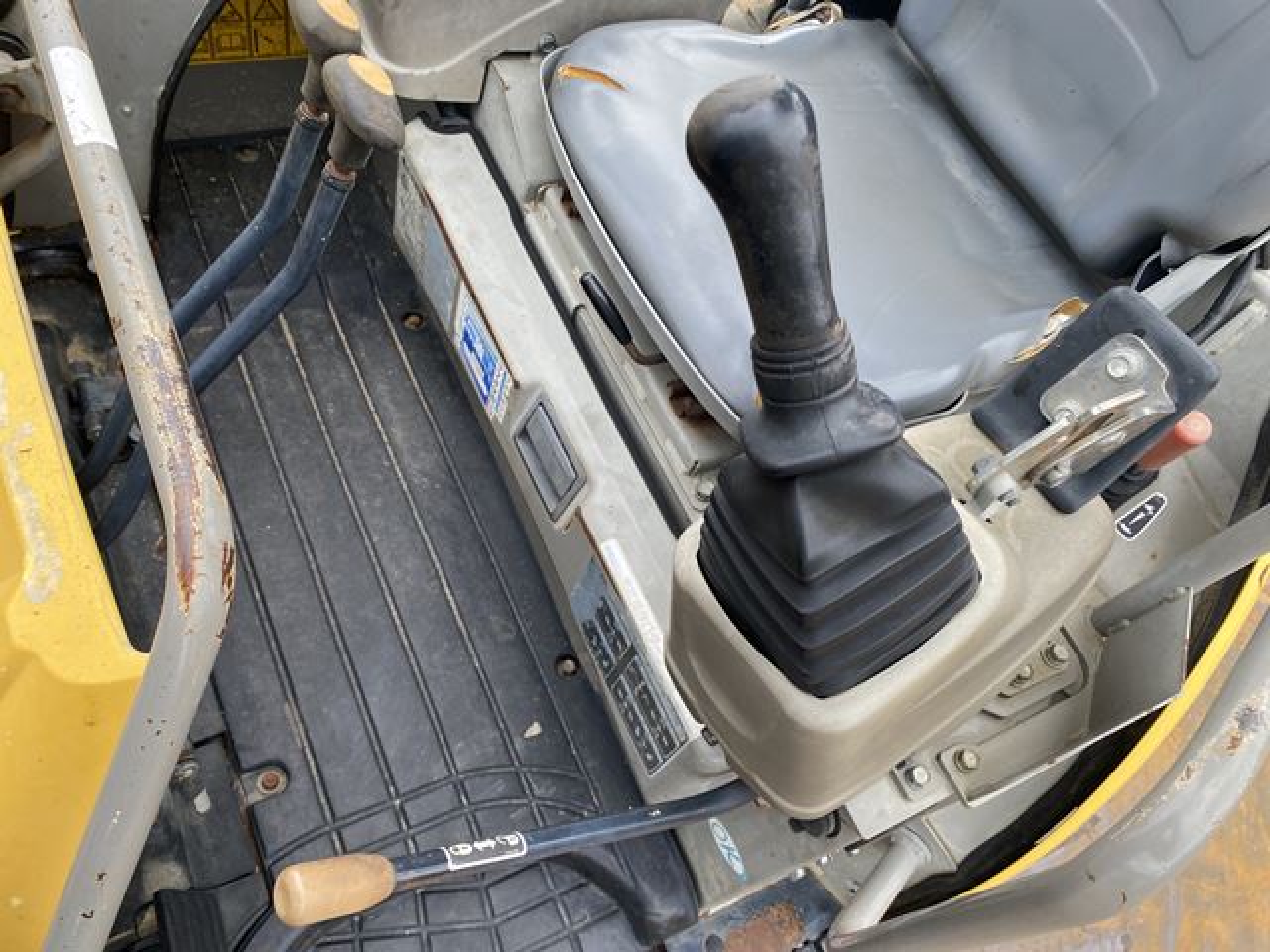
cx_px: 635
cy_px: 476
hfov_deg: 67.3
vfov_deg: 53.1
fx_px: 954
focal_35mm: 26
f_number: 1.8
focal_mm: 4.25
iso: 32
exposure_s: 1/573
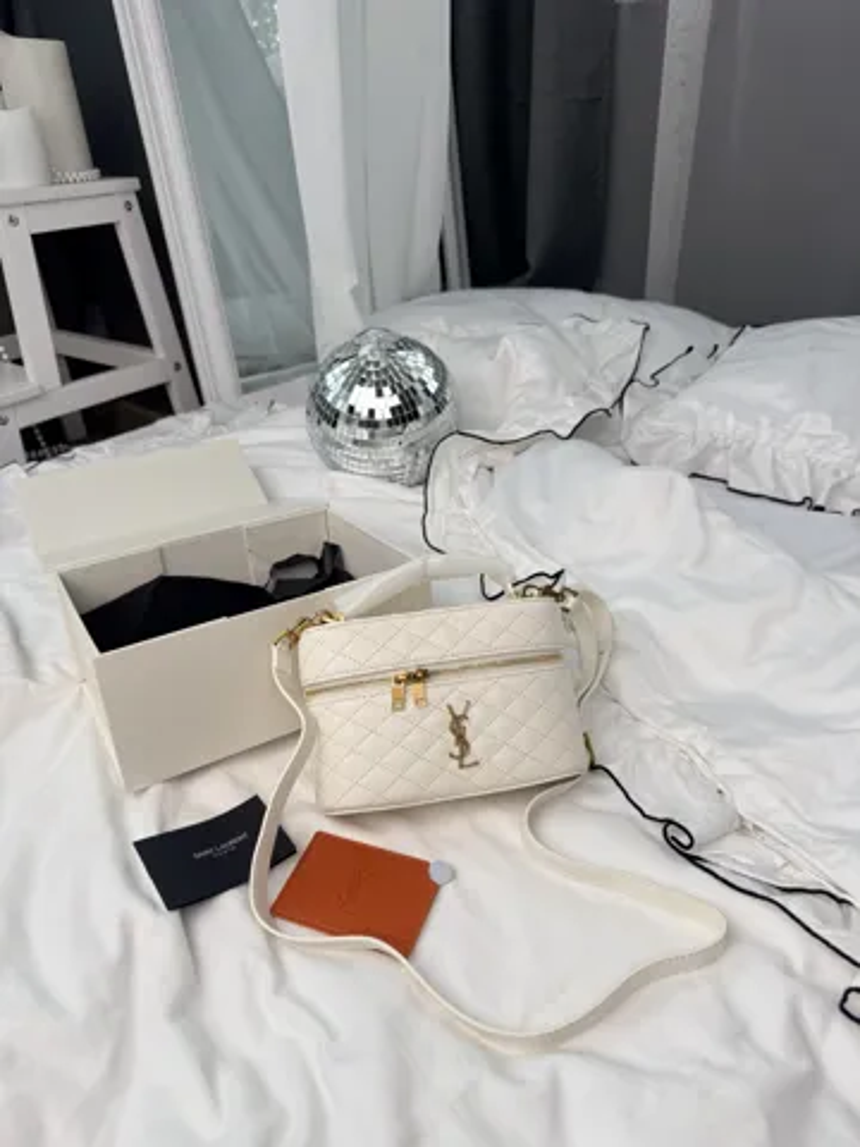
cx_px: 430
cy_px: 574
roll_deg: +0.8
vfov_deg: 71.6
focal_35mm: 24
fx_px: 795
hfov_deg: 56.8
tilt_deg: -29.9
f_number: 1.78
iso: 80
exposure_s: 1/849
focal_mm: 6.76
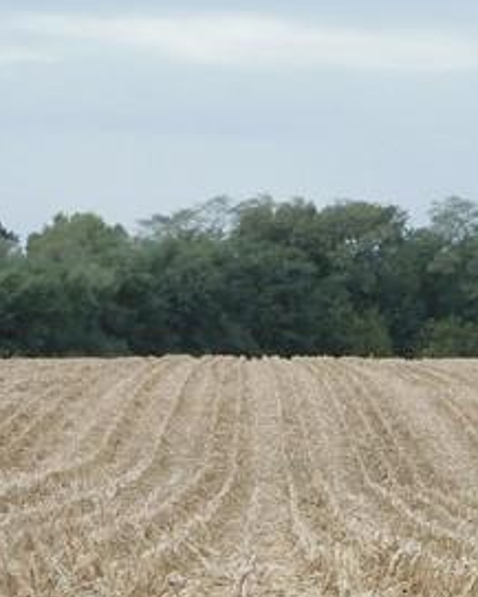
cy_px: 504
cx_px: 628
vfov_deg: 9.5
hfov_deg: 7.5
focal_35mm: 203
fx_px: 3588
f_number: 4
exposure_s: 1/400
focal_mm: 9.9
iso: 125
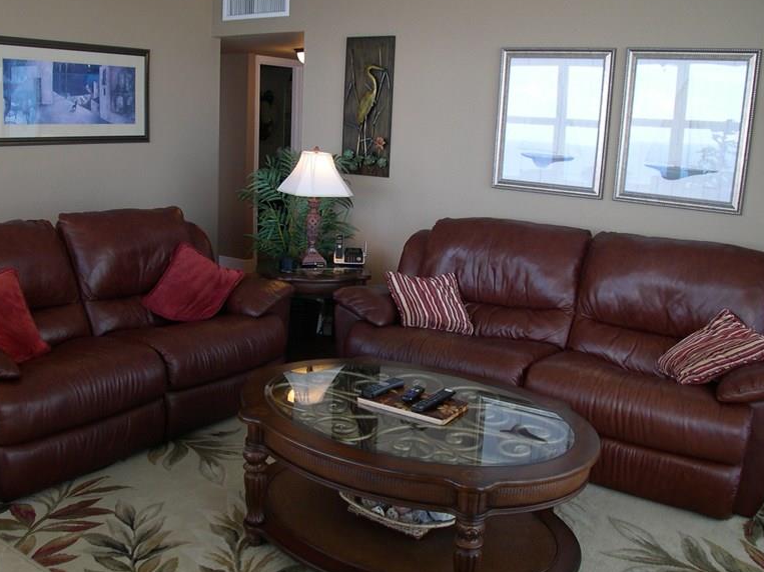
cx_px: 355
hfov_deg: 37.5
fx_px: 1125
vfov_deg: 28.5
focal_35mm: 51
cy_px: 273
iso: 110
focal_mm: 8
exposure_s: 1/30
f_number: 2.8
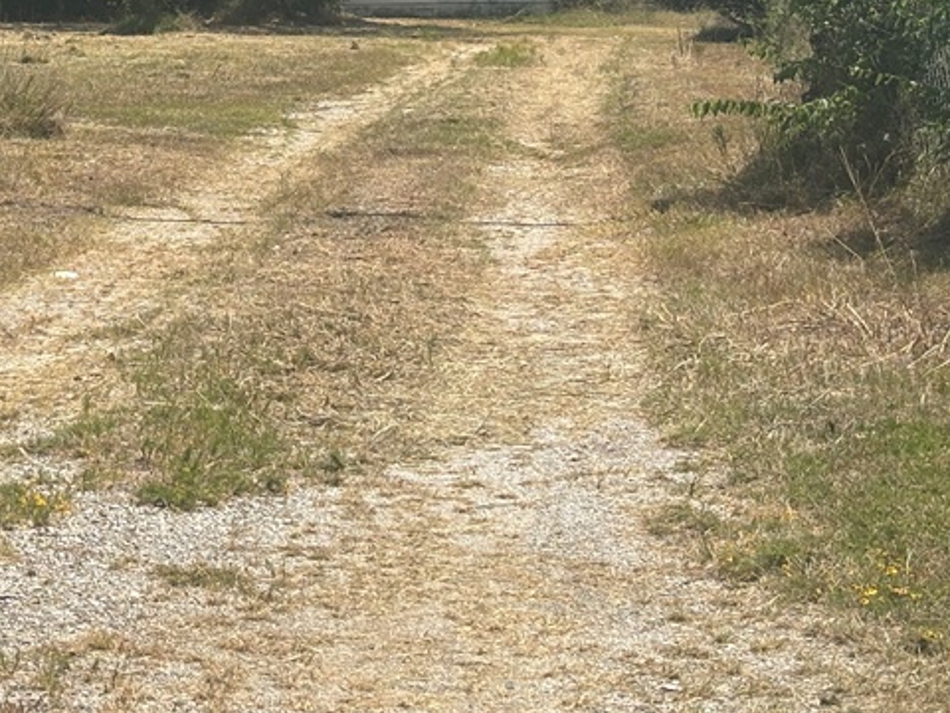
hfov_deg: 17.3
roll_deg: +0.7
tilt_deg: +1.2
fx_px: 3046
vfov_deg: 13.1
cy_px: -20
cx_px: -34
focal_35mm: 111
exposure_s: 1/2451
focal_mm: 5.96
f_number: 1.6
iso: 40
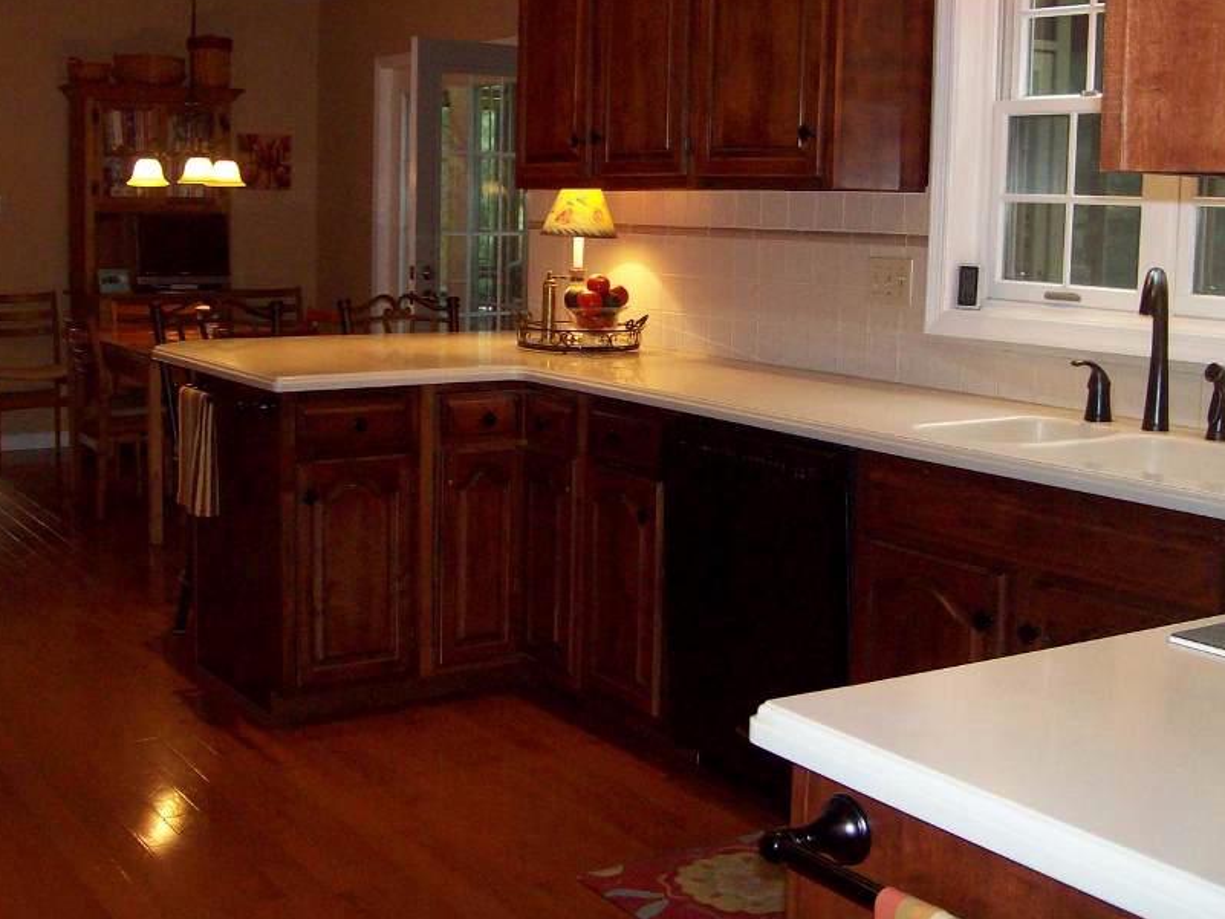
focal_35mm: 46
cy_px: 382
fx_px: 1628
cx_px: 577
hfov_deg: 41.2
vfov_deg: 31.5
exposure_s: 1/64
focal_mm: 6
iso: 140
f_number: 2.7
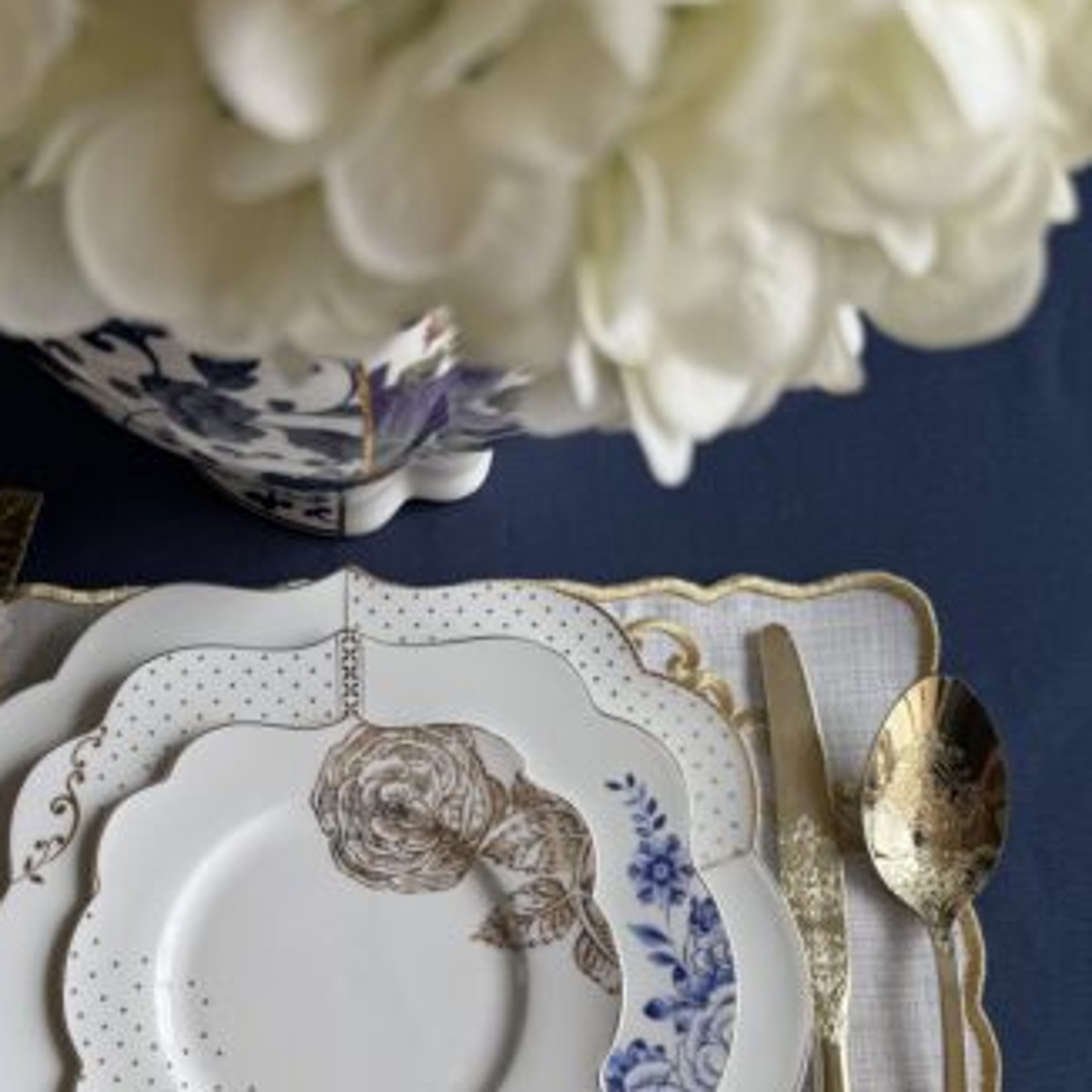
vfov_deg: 42.6
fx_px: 1392
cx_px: 399
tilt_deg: -72.4
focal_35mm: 39
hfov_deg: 42.5
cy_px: 667
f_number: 1.78
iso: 80
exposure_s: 1/643
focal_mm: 6.76
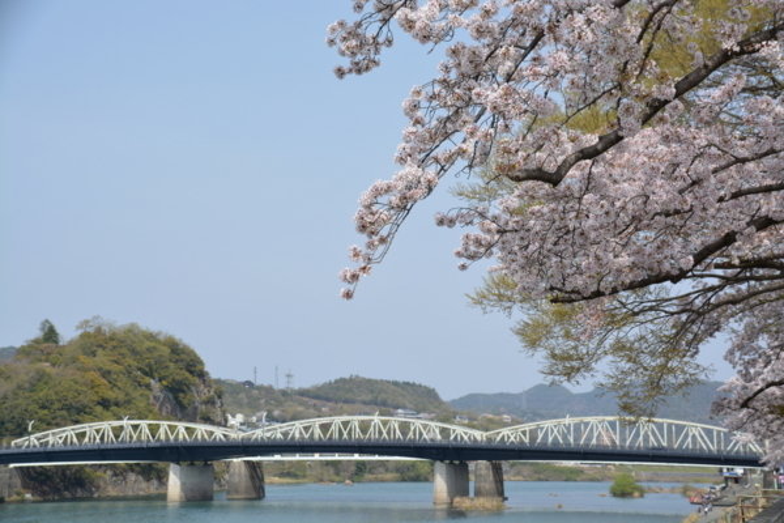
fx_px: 1437
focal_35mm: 66
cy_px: 262
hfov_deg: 30.5
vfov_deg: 20.6
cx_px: 392
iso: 100
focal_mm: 44
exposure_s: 1/250
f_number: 8
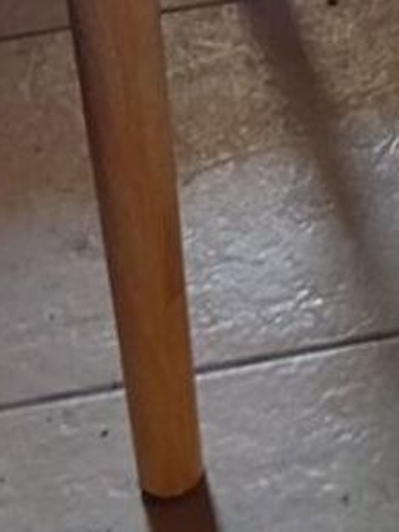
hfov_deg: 11.6
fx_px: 1798
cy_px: -43
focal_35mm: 117
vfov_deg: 16.4
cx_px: 735
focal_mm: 3.96
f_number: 1.8
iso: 646
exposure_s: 1/20
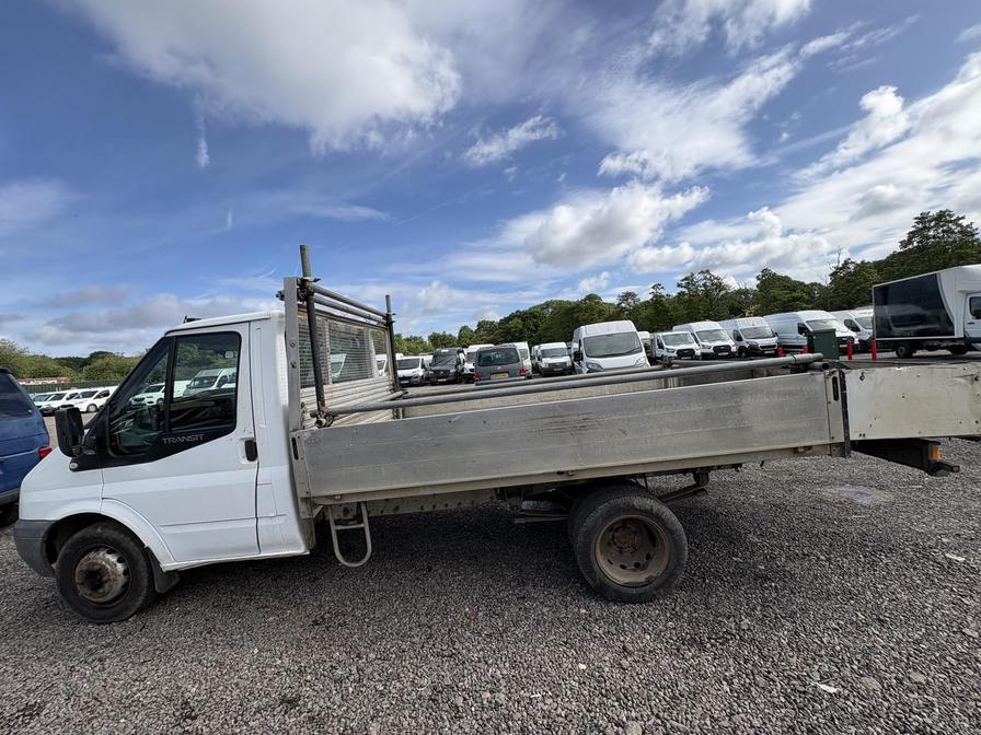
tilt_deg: +0.7
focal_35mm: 14
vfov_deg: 85.7
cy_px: 368
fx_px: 397
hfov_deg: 102.1
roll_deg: +3.7
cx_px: 490
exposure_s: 1/1789
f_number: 2.2
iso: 40
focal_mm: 2.22
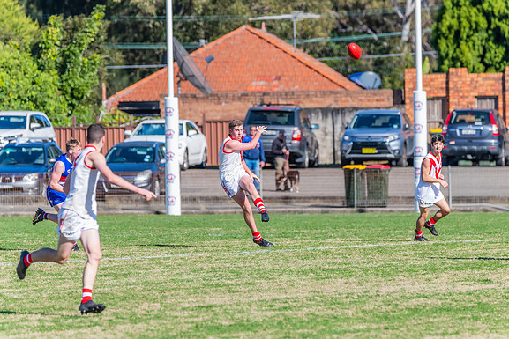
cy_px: 166
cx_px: 272
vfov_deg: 3.1
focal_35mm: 450
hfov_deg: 4.6
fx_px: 6364
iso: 800
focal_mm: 420
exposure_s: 1/1600
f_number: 9
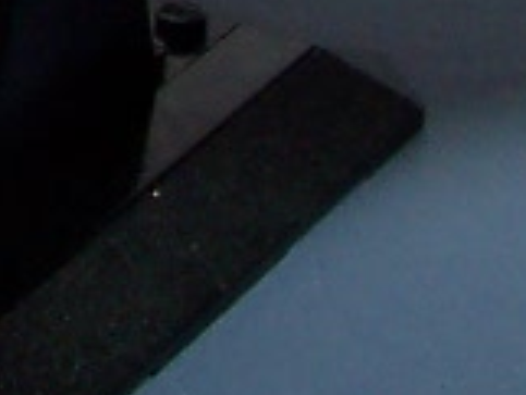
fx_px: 4182
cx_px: -291
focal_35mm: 275
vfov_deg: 5.1
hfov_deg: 7.1
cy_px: -911
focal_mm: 5.6
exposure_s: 1/180
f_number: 2.8
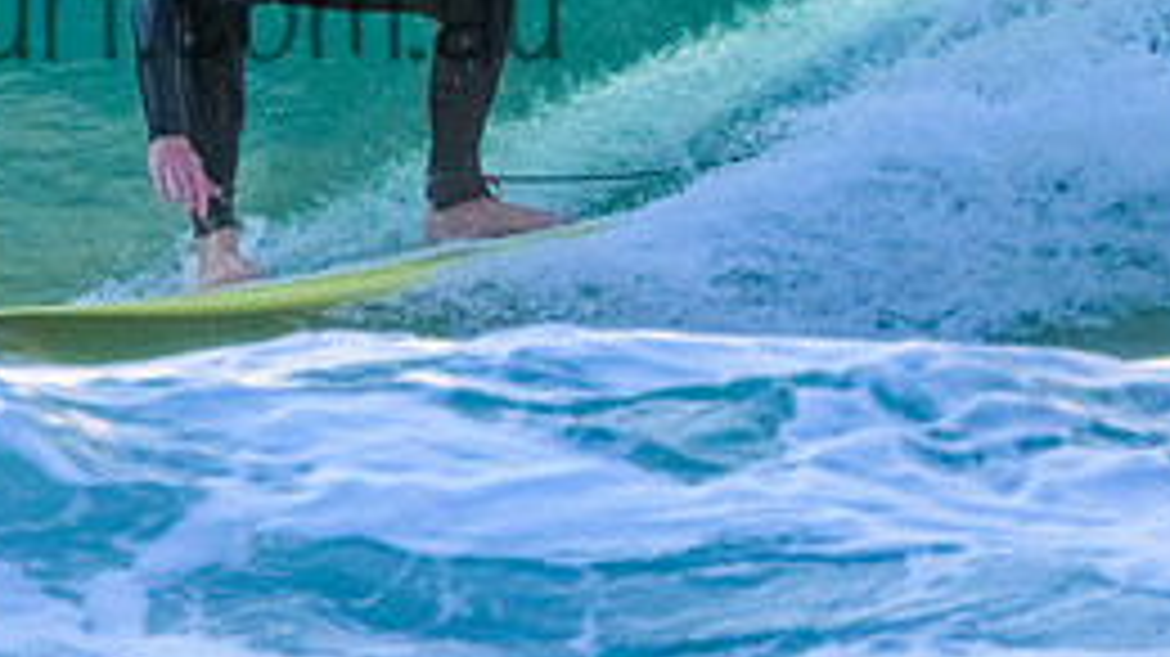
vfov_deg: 0.6
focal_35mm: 1871
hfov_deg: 1.2
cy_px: -43
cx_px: 86
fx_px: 58022
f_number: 11
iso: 6400
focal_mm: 800
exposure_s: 1/1250
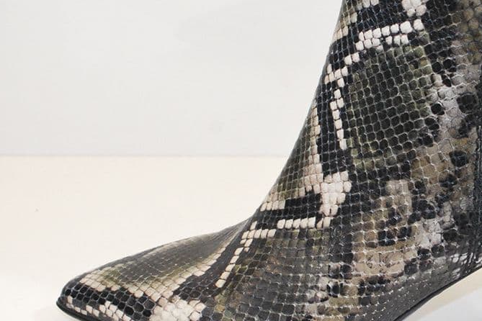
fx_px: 937
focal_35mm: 70
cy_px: 149
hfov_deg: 28.4
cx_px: 369
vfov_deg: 19.5
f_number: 9
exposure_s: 1/200
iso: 1600
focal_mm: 26
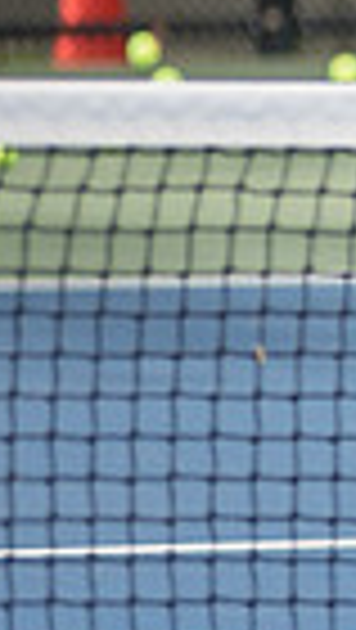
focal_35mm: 739
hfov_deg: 1.6
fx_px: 12372
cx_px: 1280
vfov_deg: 2.9
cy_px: -196
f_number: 3.5
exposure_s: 1/1250
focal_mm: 170
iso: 200
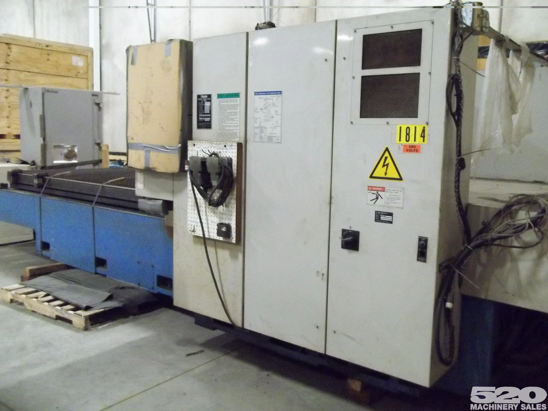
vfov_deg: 44.2
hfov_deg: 56.8
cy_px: 206
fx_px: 507
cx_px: 274
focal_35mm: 32
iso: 640
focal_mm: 5.7
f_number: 2.9
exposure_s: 1/40
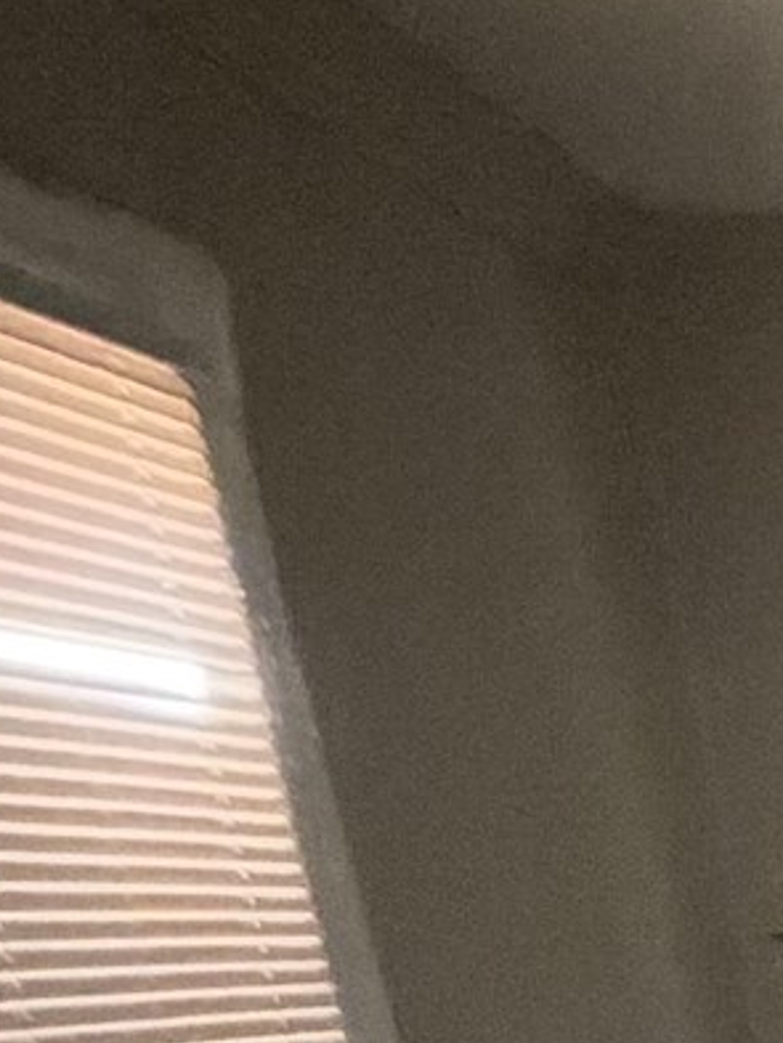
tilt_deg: -20.2
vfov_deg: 18.3
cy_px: 1921
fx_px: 2472
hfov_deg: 12.6
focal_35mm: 82
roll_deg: -0.4
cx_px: 2044
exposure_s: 1/40
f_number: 2.2
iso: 1600
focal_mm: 2.22
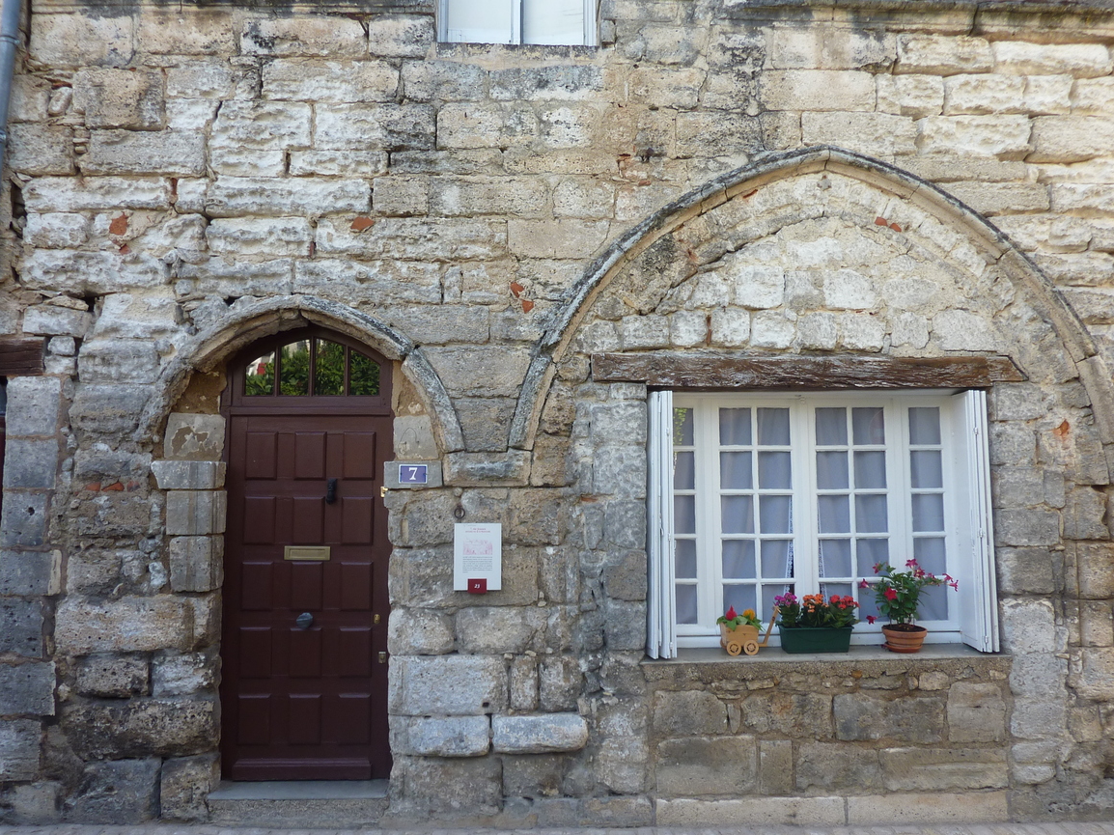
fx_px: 837
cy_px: 417
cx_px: 562
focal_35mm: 26
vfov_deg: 53.0
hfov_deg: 67.3
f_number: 3.5
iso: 80
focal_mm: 4.1
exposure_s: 1/100
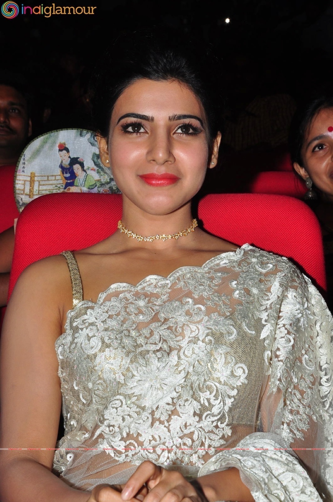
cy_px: 251
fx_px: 1294
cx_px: 166
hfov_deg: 14.7
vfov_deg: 21.9
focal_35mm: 93
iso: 400
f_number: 14
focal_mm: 62
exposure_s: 1/125
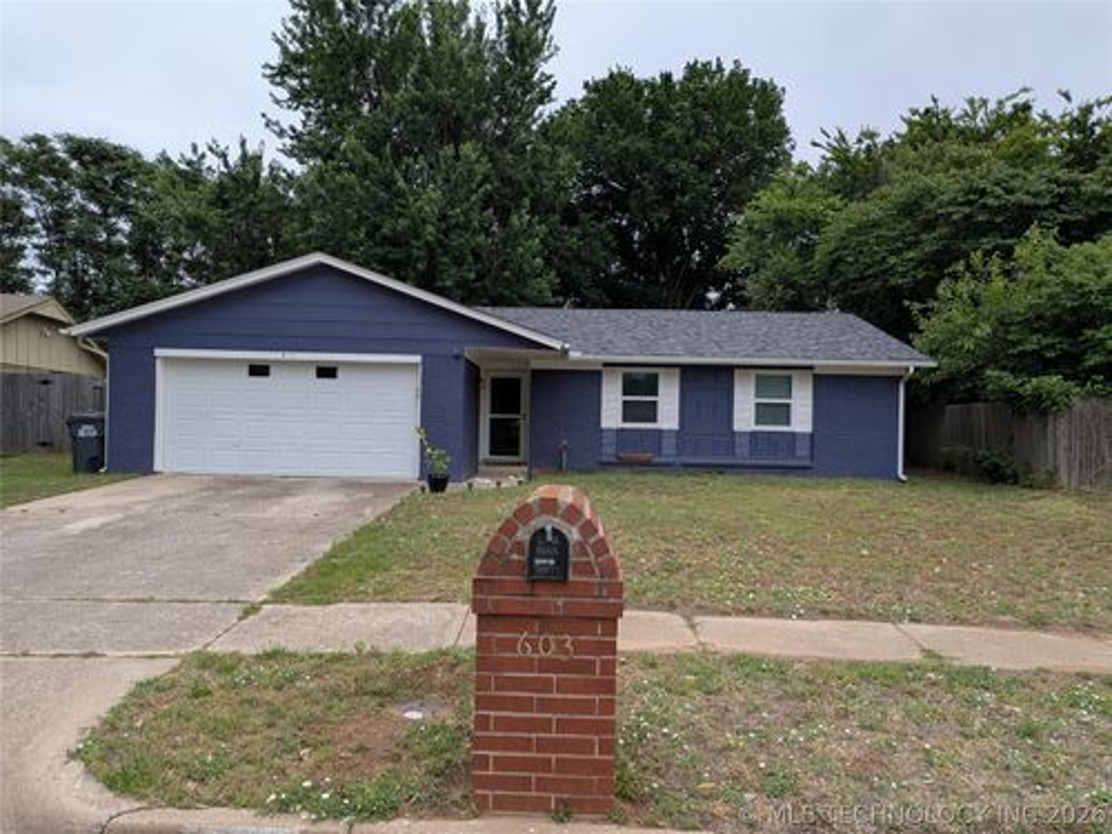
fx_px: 771
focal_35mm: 24
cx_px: 556
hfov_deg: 71.6
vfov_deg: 56.8
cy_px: 417
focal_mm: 4.53
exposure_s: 1/1577
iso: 30
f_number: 1.7
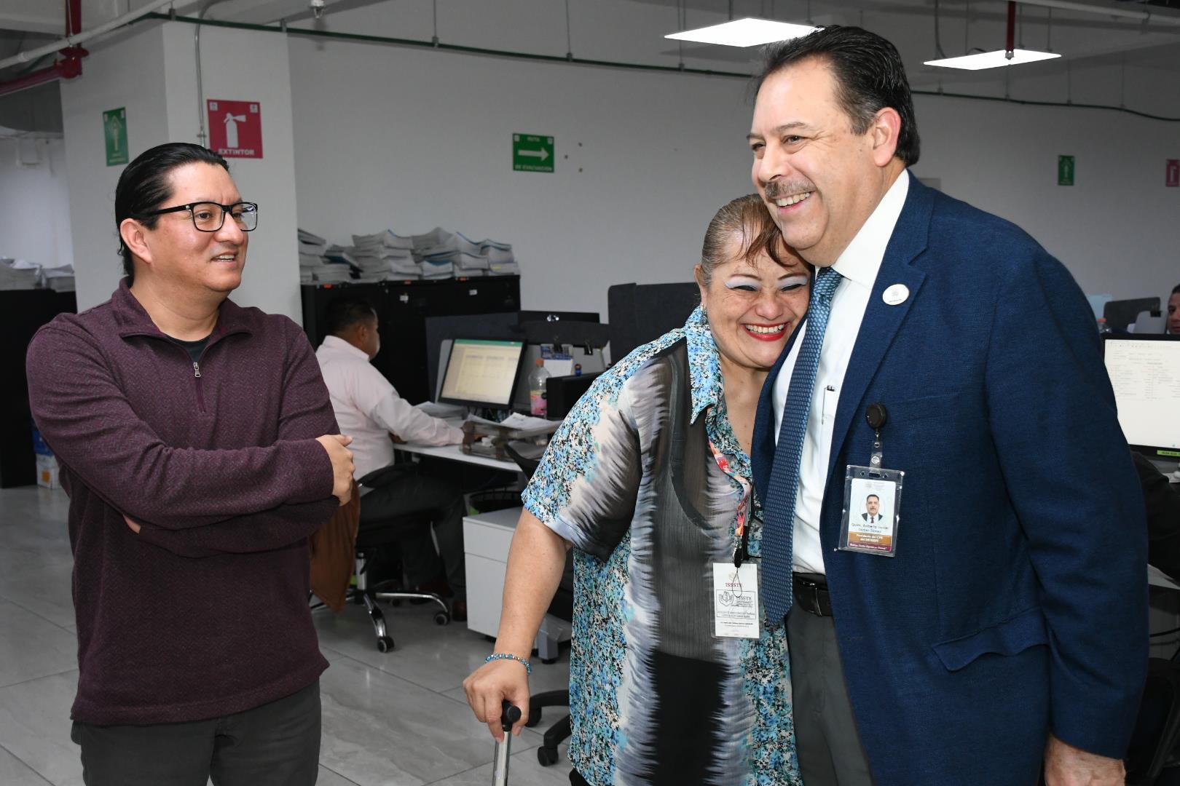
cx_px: 590
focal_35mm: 40
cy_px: 393
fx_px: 1311
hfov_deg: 48.5
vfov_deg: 33.4
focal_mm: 27
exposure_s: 1/125
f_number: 5.6
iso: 2000
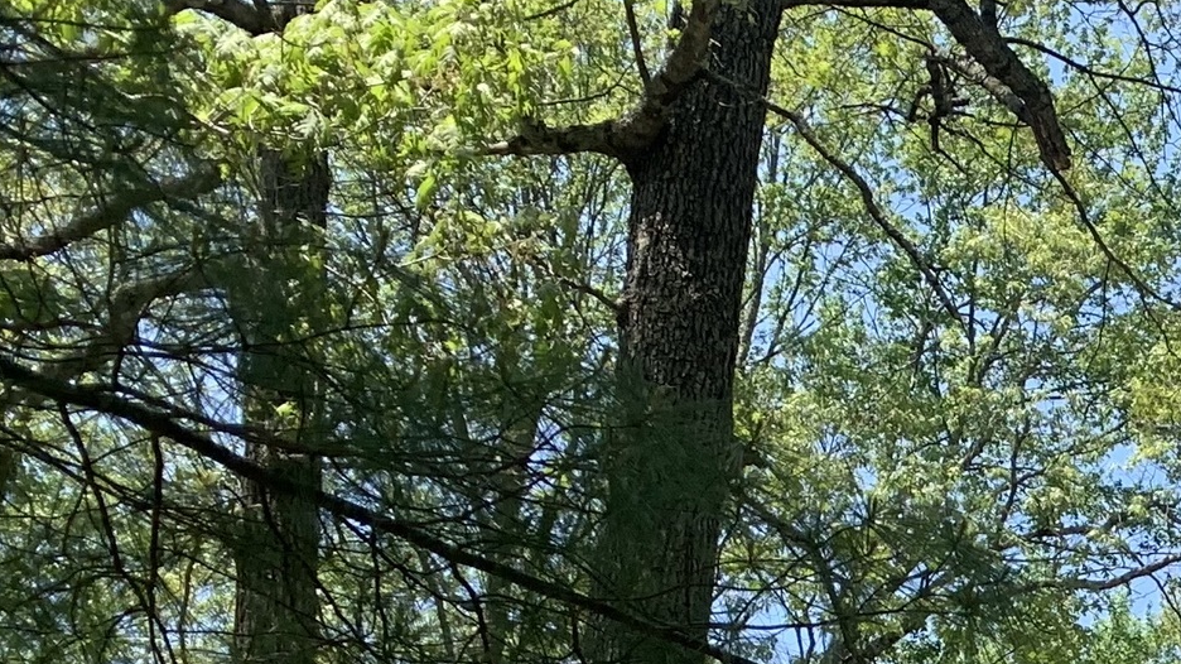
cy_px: 1307
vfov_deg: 11.7
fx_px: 2912
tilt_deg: +9.4
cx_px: 1894
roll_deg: -1.2
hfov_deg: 19.3
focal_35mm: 93
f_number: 1.8
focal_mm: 4.25
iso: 25
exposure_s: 1/1001
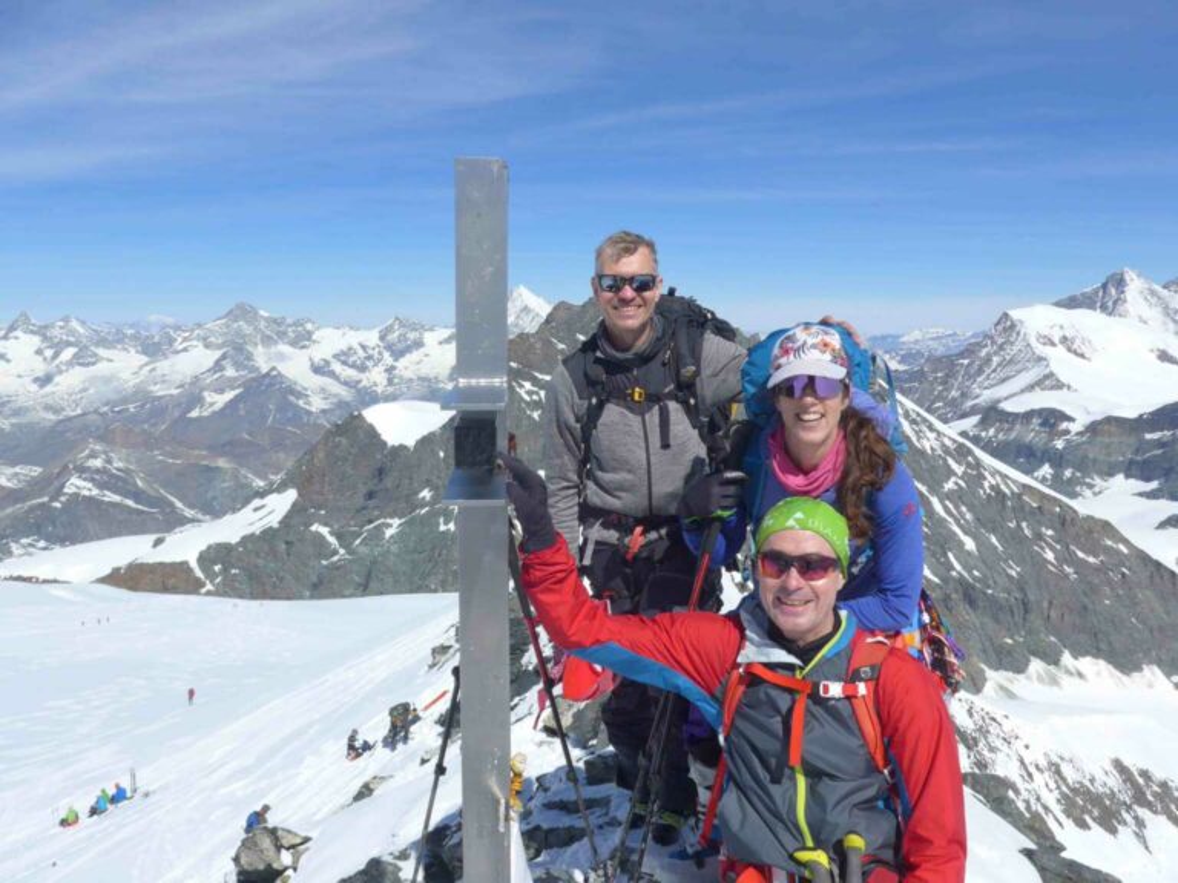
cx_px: 589
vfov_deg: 48.2
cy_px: 442
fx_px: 987
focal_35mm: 29
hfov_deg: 61.7
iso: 80
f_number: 3.5
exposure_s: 1/1600
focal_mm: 6
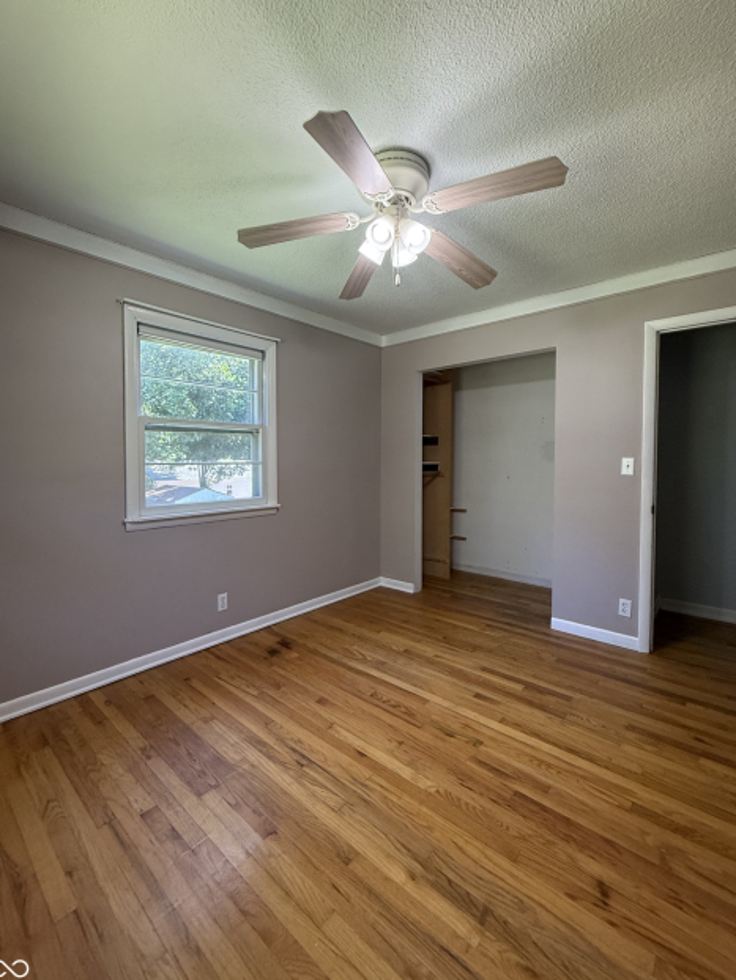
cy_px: 475
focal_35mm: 15
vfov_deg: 98.1
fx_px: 425
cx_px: 362
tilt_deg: -2.2
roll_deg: -0.9
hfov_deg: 81.8
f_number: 2.2
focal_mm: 2.22
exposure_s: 1/120
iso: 250
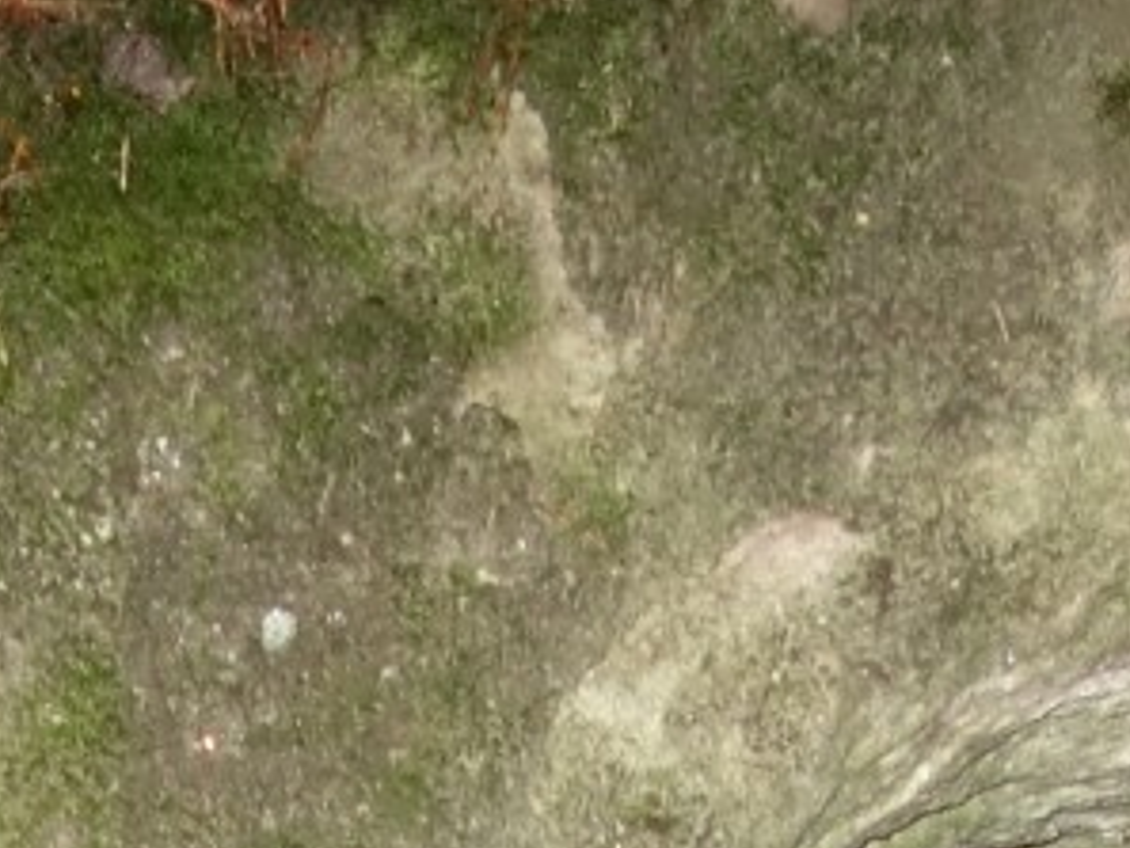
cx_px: 894
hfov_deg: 11.3
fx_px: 5682
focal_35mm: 174
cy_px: 2247
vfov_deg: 7.7
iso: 500
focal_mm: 10.4
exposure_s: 1/10
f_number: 1.8
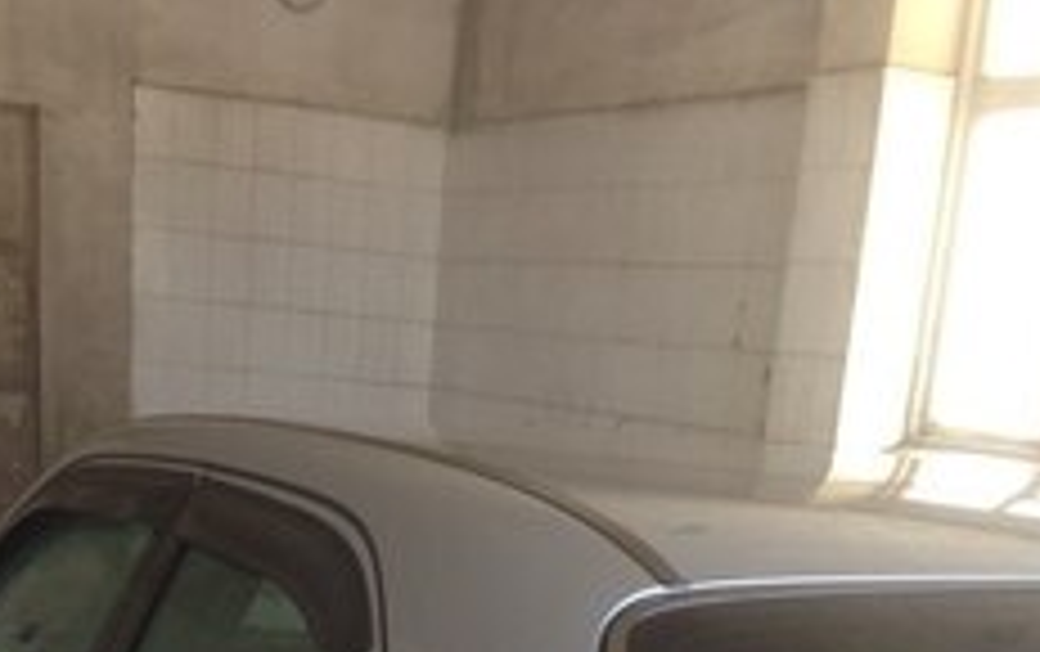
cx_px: 522
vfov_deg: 15.4
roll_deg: -4.2
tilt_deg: -18.6
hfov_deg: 27.5
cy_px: 1111
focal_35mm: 75
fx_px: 2128
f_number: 2.4
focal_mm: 4.12
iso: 50
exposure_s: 1/60
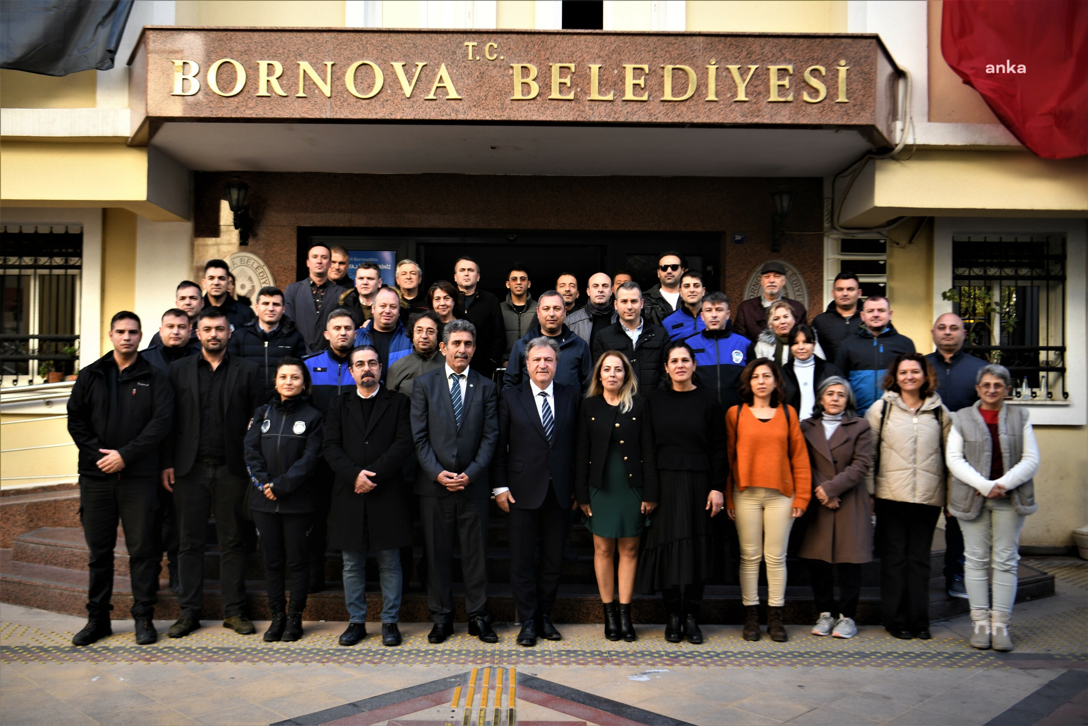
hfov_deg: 58.7
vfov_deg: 41.1
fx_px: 967
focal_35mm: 32
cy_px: 363
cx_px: 544
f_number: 2.8
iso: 500
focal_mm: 32
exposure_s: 1/800
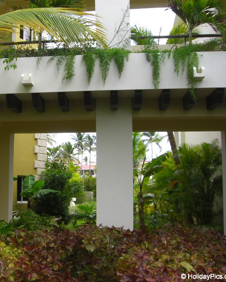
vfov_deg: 37.3
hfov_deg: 29.5
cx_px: 45
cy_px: 140
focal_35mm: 50
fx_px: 418
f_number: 2.7
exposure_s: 1/250
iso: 64
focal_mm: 6.2
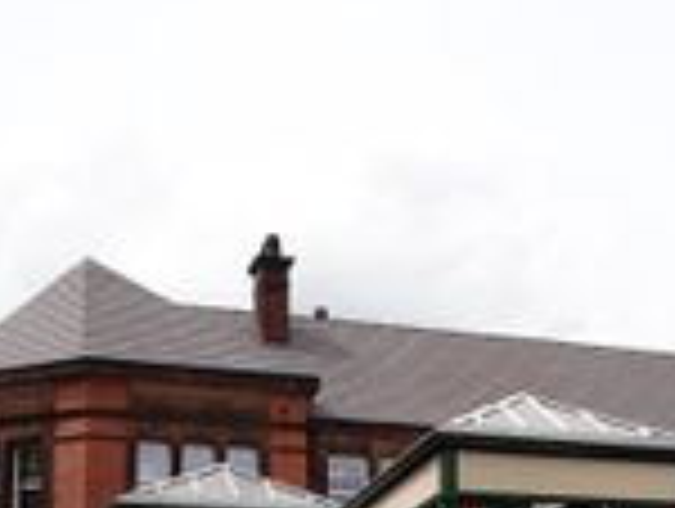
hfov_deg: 26.8
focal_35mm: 72
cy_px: 584
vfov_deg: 19.5
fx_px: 1406
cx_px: 450
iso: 40
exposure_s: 1/1323
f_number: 1.7
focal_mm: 3.71
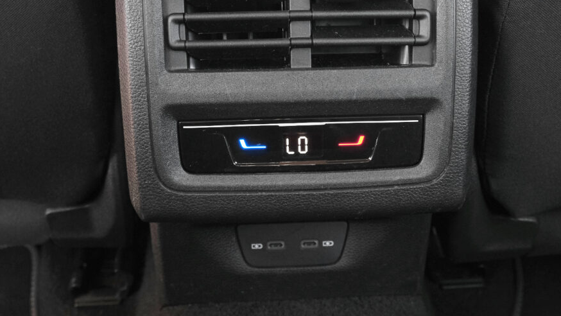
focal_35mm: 54
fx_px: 803
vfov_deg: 22.2
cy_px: 175
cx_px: 302
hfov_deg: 38.5
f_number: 9
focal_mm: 29.6
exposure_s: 1/60
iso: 2000
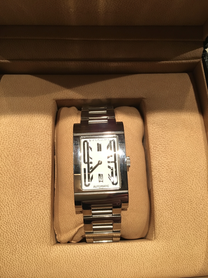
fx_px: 232
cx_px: 104
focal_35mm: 29
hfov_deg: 48.2
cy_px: 139
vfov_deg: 61.7
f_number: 2.2
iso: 200
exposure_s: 1/24
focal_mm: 4.15
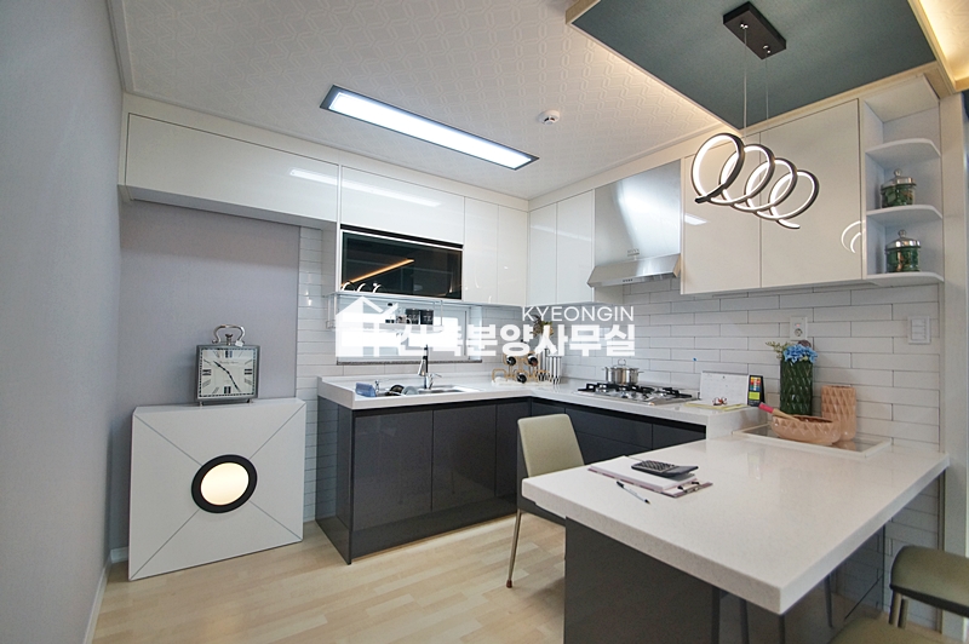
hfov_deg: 100.4
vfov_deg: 77.2
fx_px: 403
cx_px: 484
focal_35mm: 15
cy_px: 322
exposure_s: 1/200
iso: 800
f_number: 4
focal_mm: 10
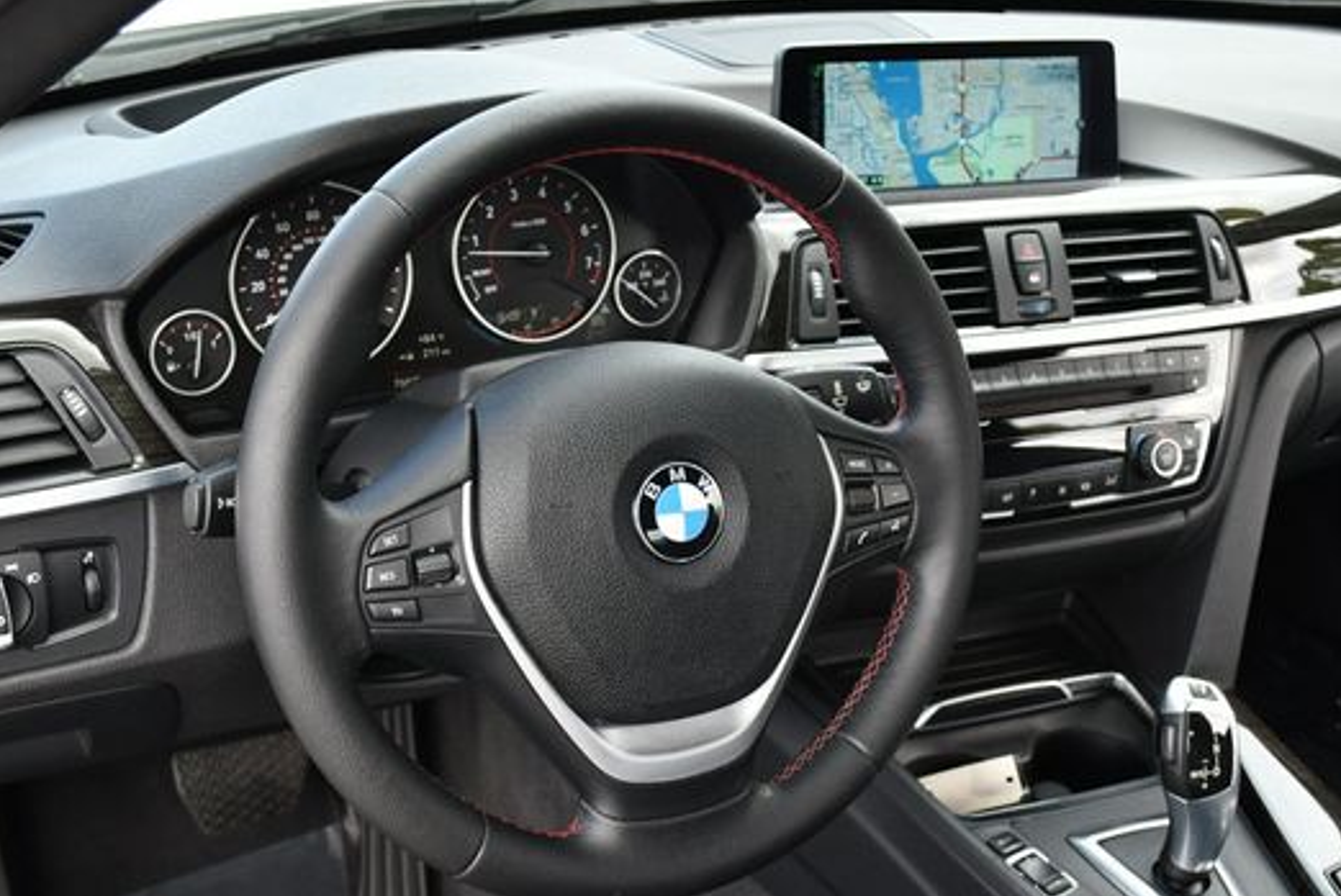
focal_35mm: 49
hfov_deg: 40.3
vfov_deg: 27.6
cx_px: 650
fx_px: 1827
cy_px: 501
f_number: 4.5
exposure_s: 1/250
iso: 400
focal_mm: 20
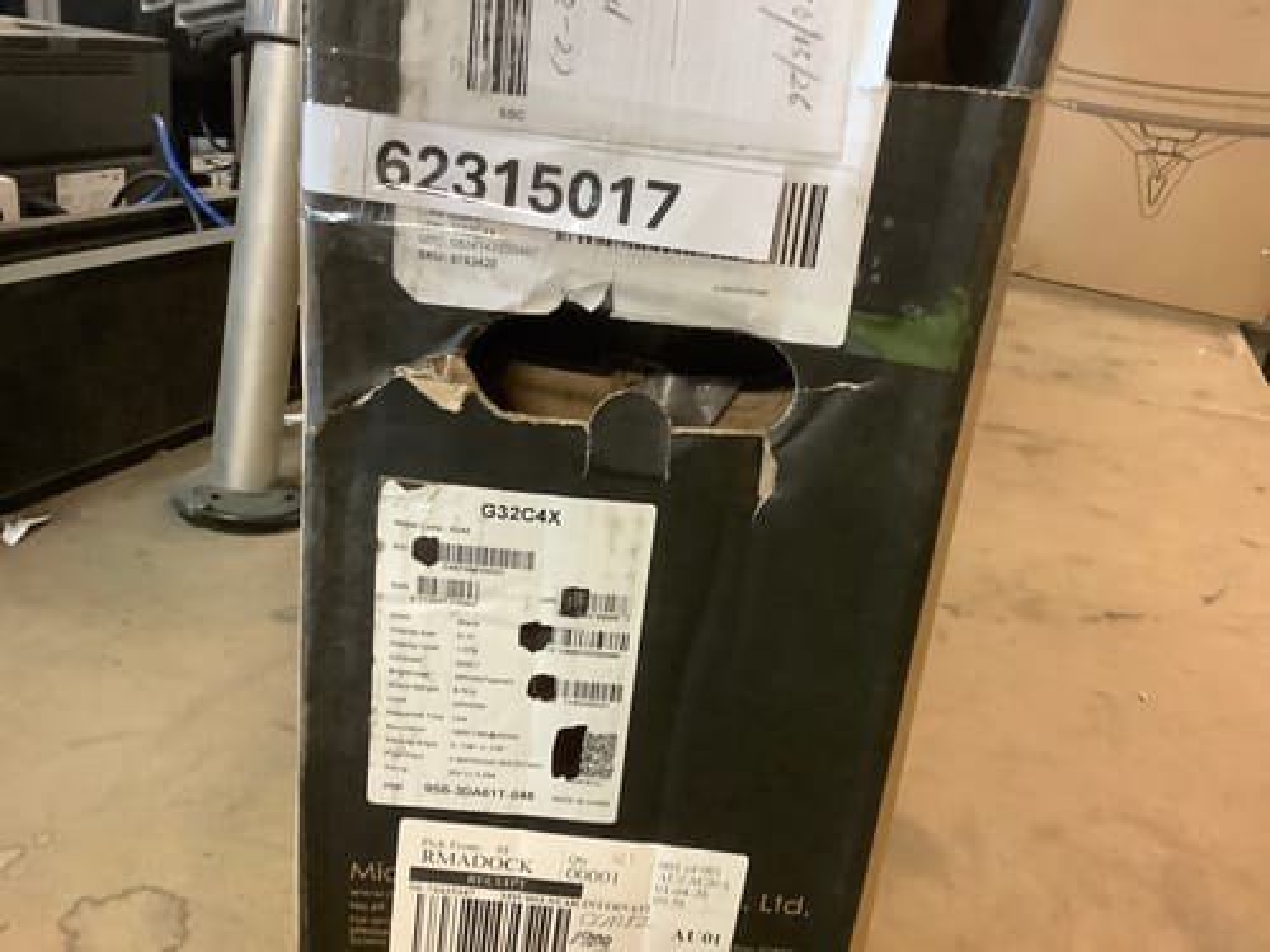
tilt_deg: -20.5
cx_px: 635
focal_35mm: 31
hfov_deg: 58.4
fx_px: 1137
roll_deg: -5.5
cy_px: 476
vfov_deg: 45.4
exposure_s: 1/33
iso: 320
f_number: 2.4
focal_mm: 3.3
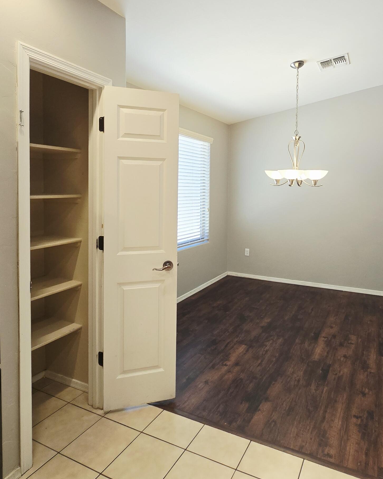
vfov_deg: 76.9
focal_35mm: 21
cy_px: 195
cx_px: 244
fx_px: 298
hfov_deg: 64.4
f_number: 2.2
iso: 100
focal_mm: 2.2
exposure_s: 1/60
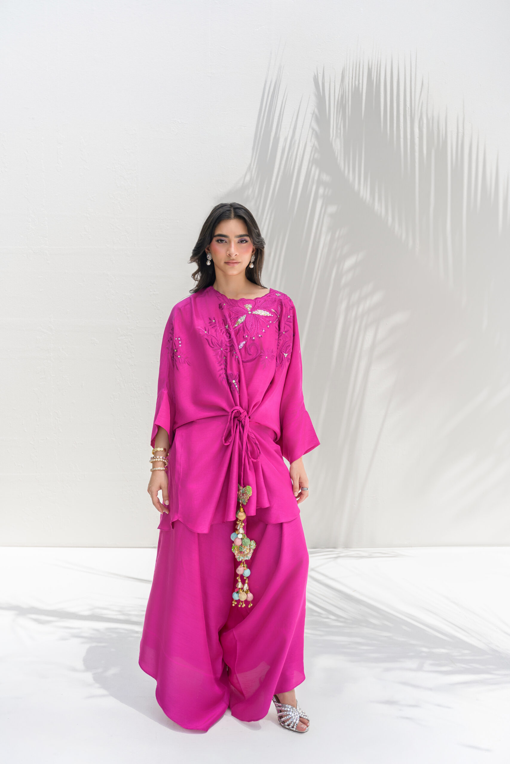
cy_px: 382
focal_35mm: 35
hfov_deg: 37.9
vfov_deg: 54.4
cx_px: 255
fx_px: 744
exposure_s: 1/1000
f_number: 4
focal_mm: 35
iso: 100
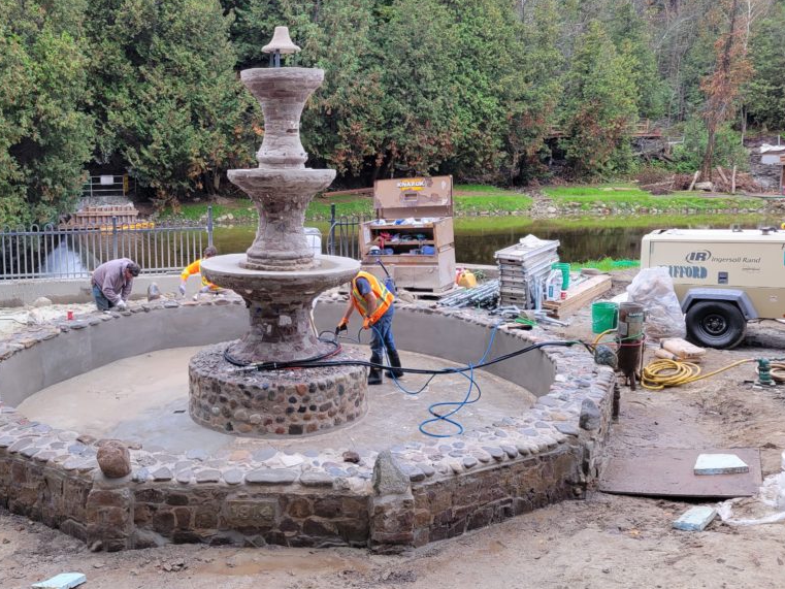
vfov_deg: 40.6
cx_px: 285
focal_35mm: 35
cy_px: 252
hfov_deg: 52.0
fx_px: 794
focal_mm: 5.4
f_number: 1.8
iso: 40
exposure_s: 1/149
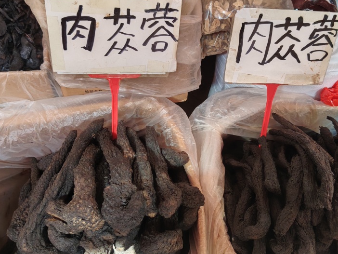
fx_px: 400
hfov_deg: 45.7
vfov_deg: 35.1
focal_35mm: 41
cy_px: 140
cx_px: 189
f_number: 1.88
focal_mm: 4.84
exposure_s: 1/120
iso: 319
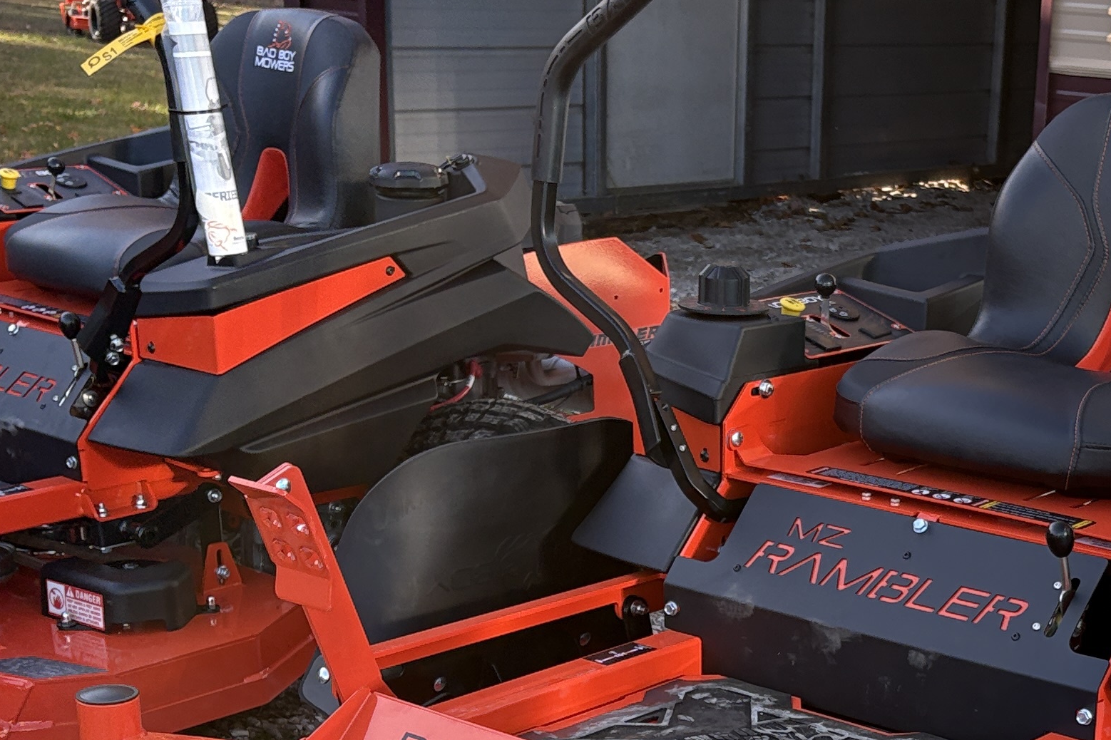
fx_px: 2160
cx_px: 898
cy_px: 721
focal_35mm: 70
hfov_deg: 28.2
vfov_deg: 19.0
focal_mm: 5.96
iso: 50
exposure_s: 1/507
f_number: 1.6
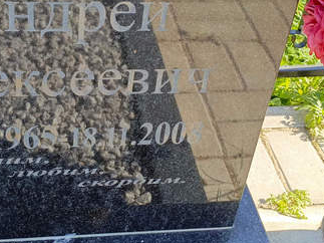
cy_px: 83
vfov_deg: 23.5
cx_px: 113
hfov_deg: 31.0
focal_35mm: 62
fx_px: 580
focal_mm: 4.76
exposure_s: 1/401
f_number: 1.69
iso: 113
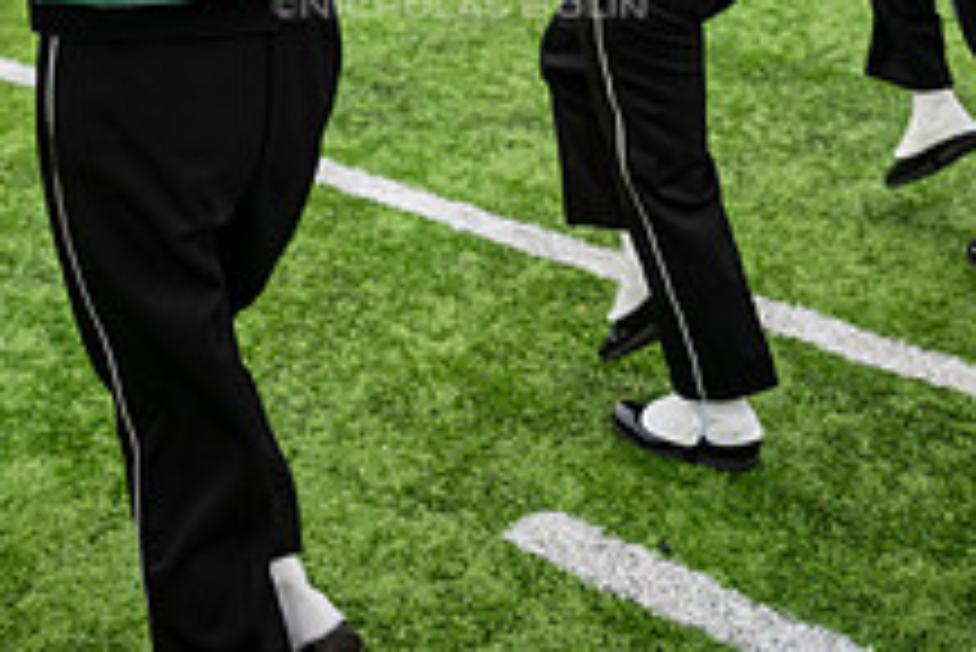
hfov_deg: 31.4
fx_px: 1736
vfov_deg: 19.6
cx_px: 459
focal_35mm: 64
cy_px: -196
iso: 160
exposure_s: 1/500
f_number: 2.8
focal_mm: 24
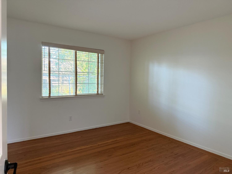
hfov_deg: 71.6
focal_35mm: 24
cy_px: 87
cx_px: 116
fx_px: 161
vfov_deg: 56.8
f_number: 1.78
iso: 400
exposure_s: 1/60
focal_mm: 6.76
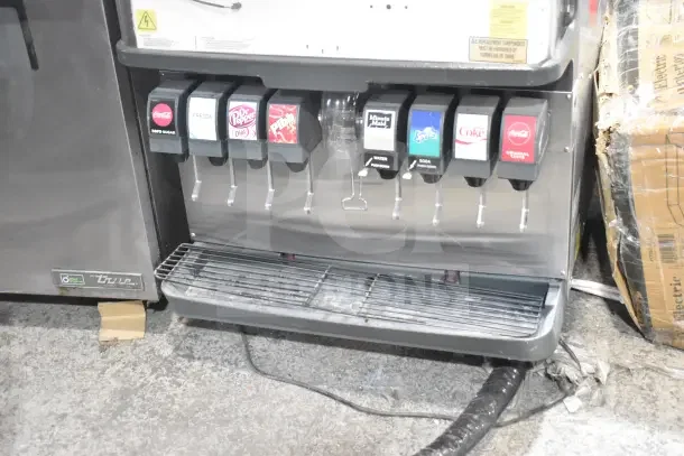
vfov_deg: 26.5
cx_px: 342
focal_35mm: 51
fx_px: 969
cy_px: 228
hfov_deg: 38.9
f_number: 5.6
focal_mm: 34
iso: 6400
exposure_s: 1/125
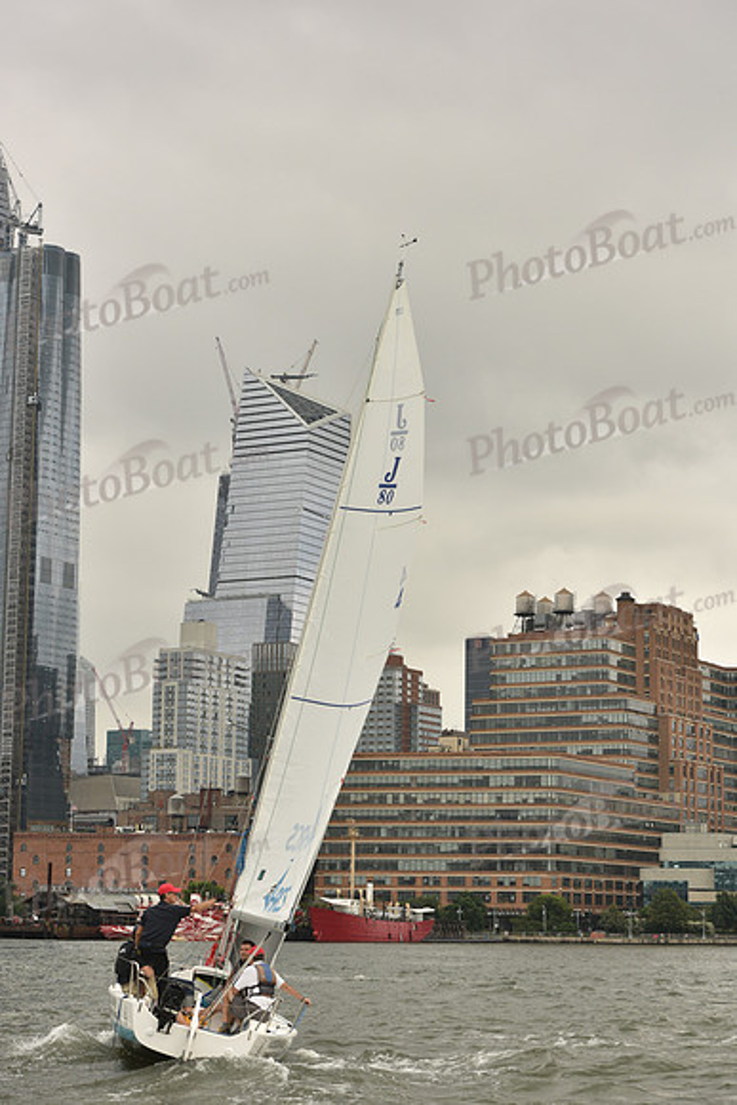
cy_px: 552
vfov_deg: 28.8
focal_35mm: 70
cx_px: 368
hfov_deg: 19.5
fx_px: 2148
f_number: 8
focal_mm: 70
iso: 320
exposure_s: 1/1250
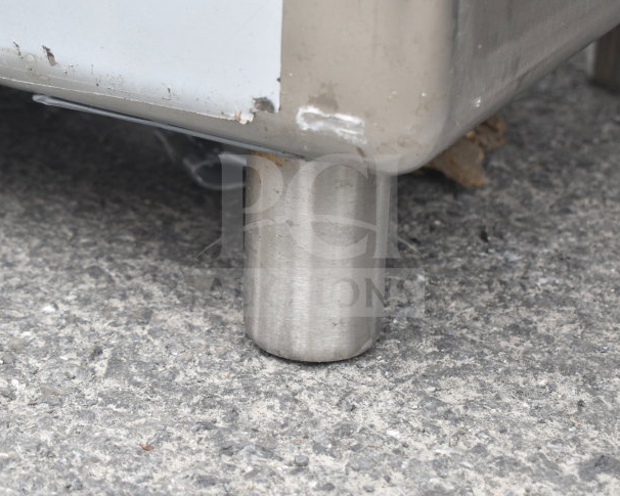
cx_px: 309
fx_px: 1560
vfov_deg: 18.1
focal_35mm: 85
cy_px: 236
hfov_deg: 22.5
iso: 200
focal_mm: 40
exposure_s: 1/125
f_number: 5
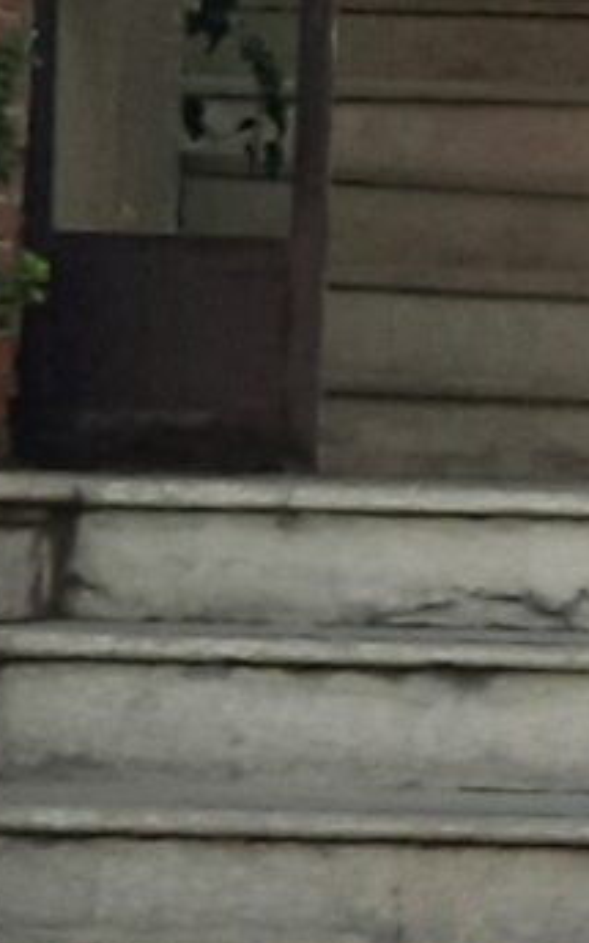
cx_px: 1756
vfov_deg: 10.6
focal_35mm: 197
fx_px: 5060
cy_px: 282
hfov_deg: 6.2
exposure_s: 1/274
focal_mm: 4.6
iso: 32
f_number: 2
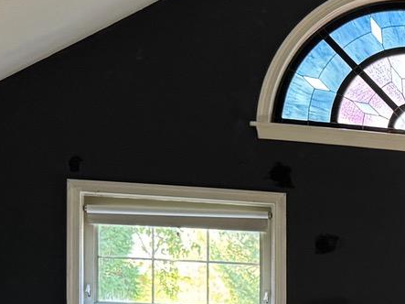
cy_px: 416
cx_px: 736
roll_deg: -2.1
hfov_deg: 15.2
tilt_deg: -2.3
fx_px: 1298
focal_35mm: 111
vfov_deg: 12.8
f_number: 1.78
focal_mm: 6.76
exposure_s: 1/67
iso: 200
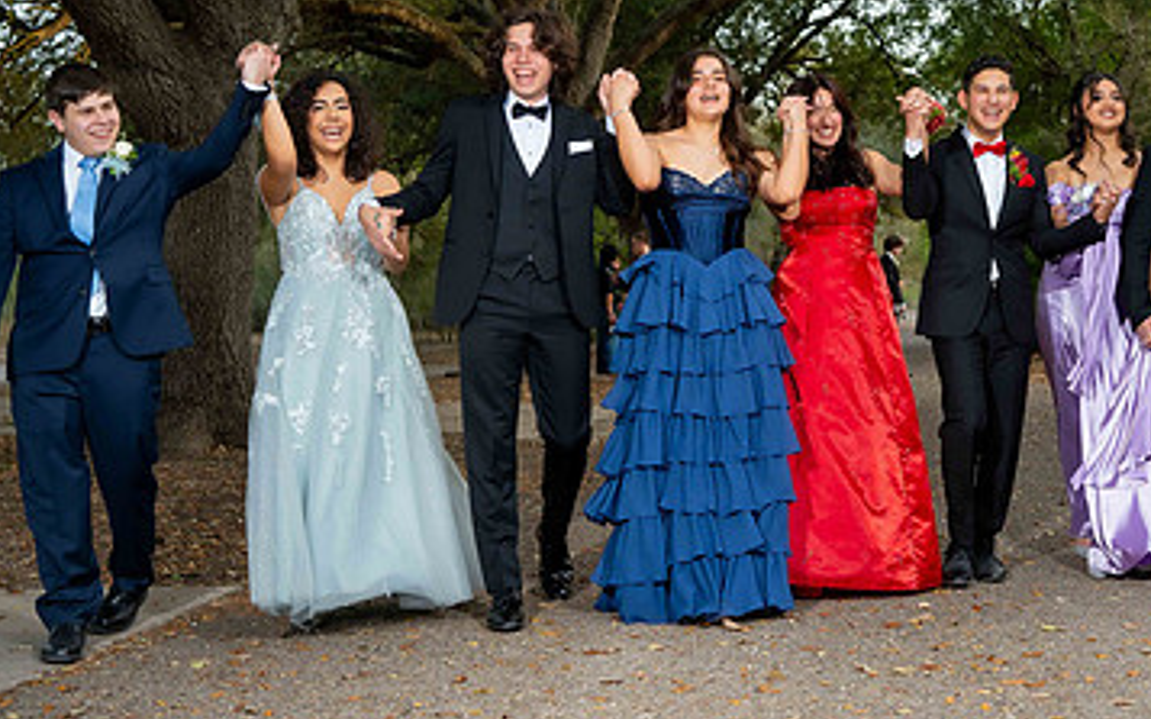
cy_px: 285
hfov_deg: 34.6
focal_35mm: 58
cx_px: 819
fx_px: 1819
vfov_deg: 22.3
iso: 250
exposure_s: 1/200
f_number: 3.2
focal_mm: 35
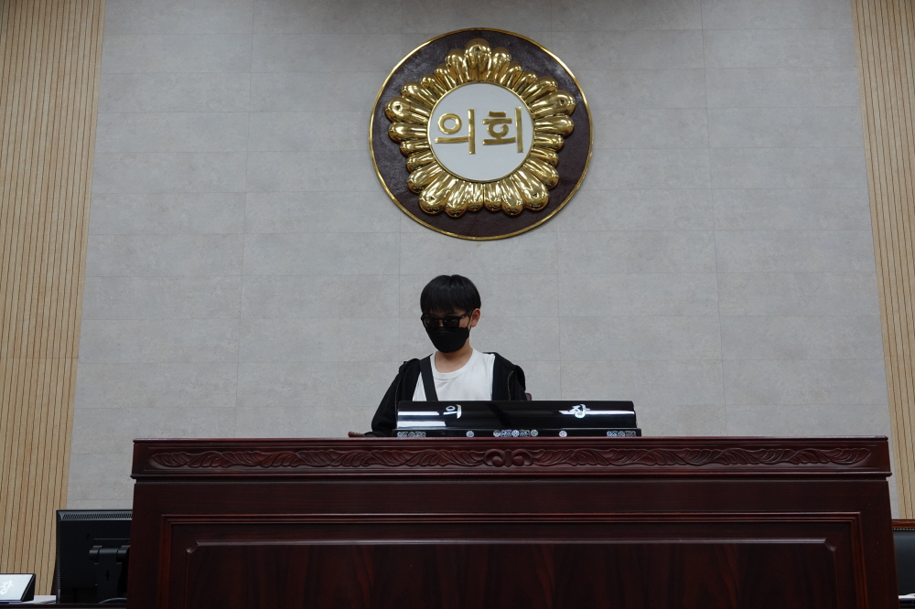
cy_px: 304
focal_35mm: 37
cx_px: 458
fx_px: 940
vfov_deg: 35.9
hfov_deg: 51.9
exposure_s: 1/40
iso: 125
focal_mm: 13.7
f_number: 3.2
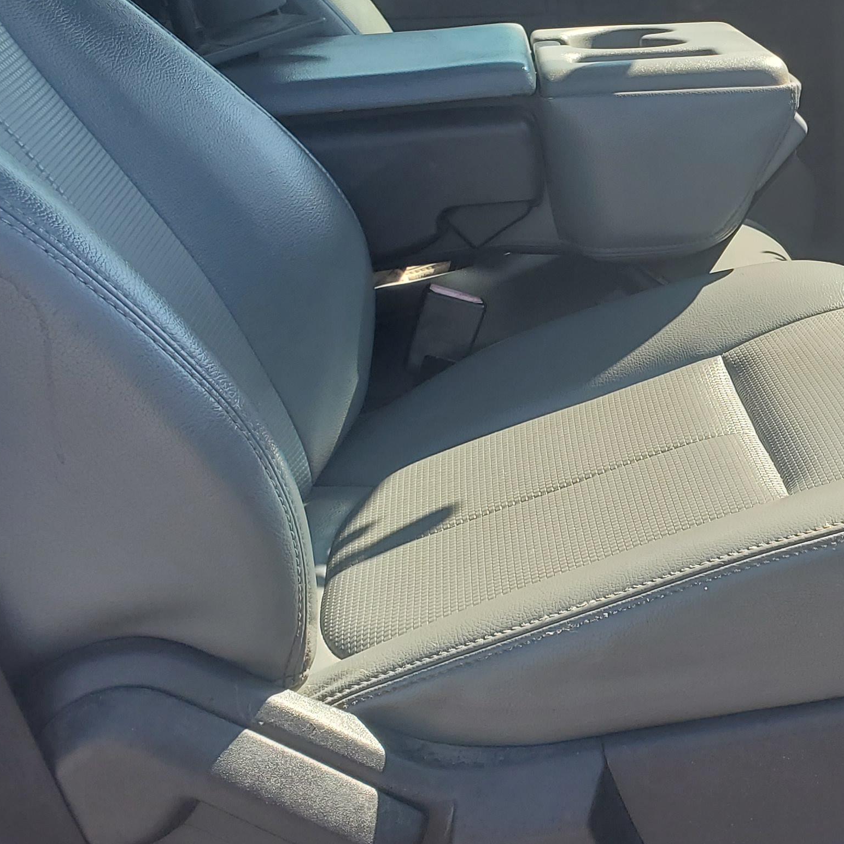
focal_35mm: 60
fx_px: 1655
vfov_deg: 28.4
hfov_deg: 27.1
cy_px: 273
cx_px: 832
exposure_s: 1/429
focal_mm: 4.3
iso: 50
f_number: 2.4
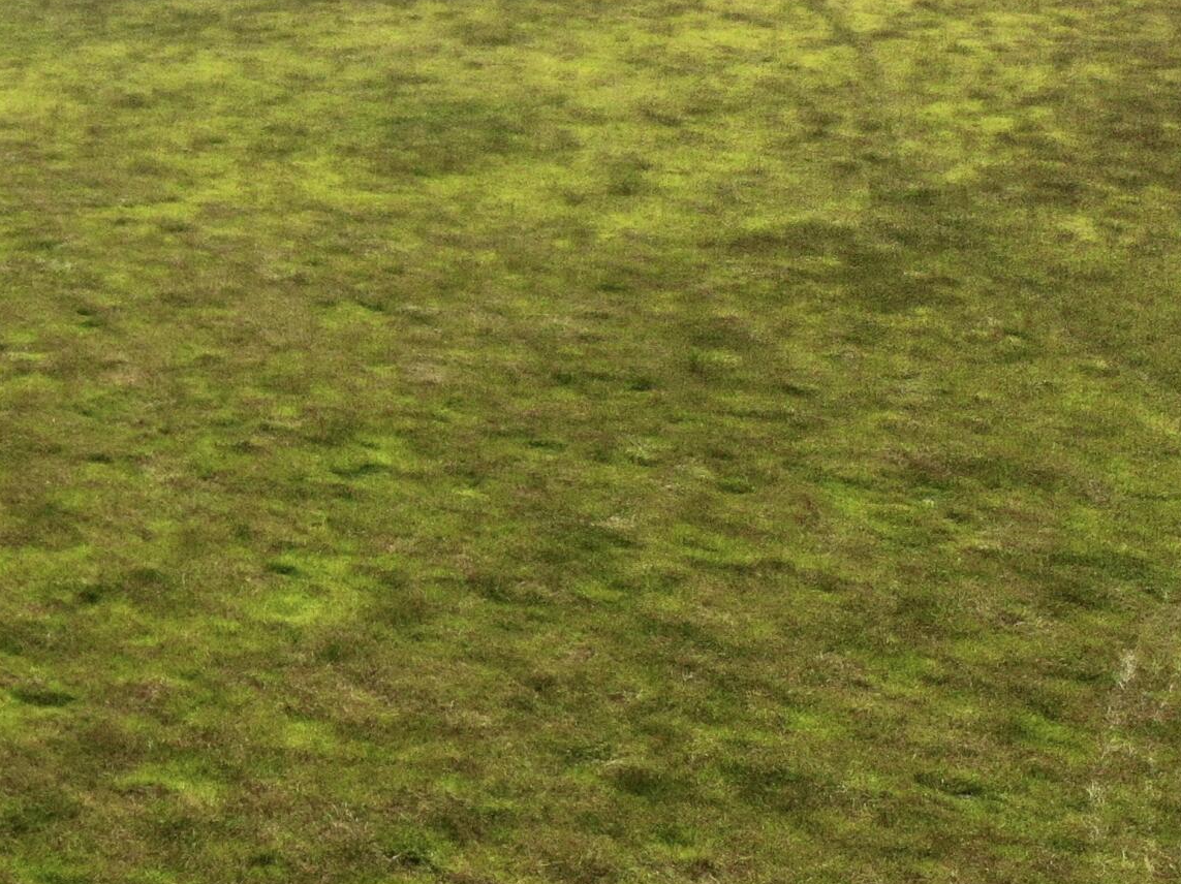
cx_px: -256
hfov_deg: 27.0
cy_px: 513
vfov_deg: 23.2
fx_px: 2148
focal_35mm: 63
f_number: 2.8
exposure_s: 1/2500
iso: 100
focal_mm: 4.5
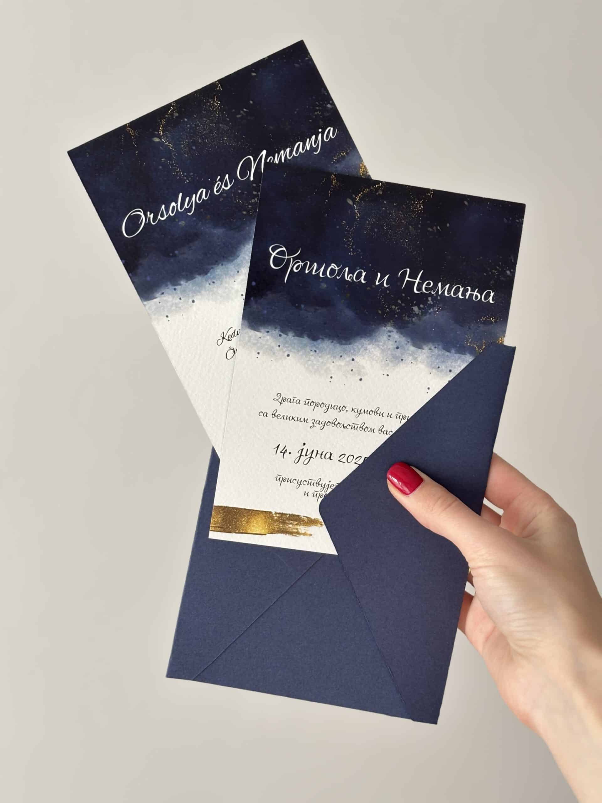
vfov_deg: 36.8
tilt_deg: -9.8
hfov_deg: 28.0
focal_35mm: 52
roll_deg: +0.2
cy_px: 402
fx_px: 1206
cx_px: 301
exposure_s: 1/163
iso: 40
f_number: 1.6
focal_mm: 5.96
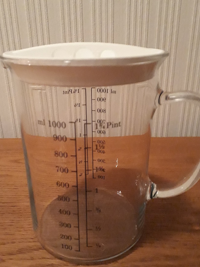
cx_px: 97
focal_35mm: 32
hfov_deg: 44.1
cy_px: 142
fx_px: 247
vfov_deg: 56.8
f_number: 1.9
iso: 800
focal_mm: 3.6
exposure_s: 1/17
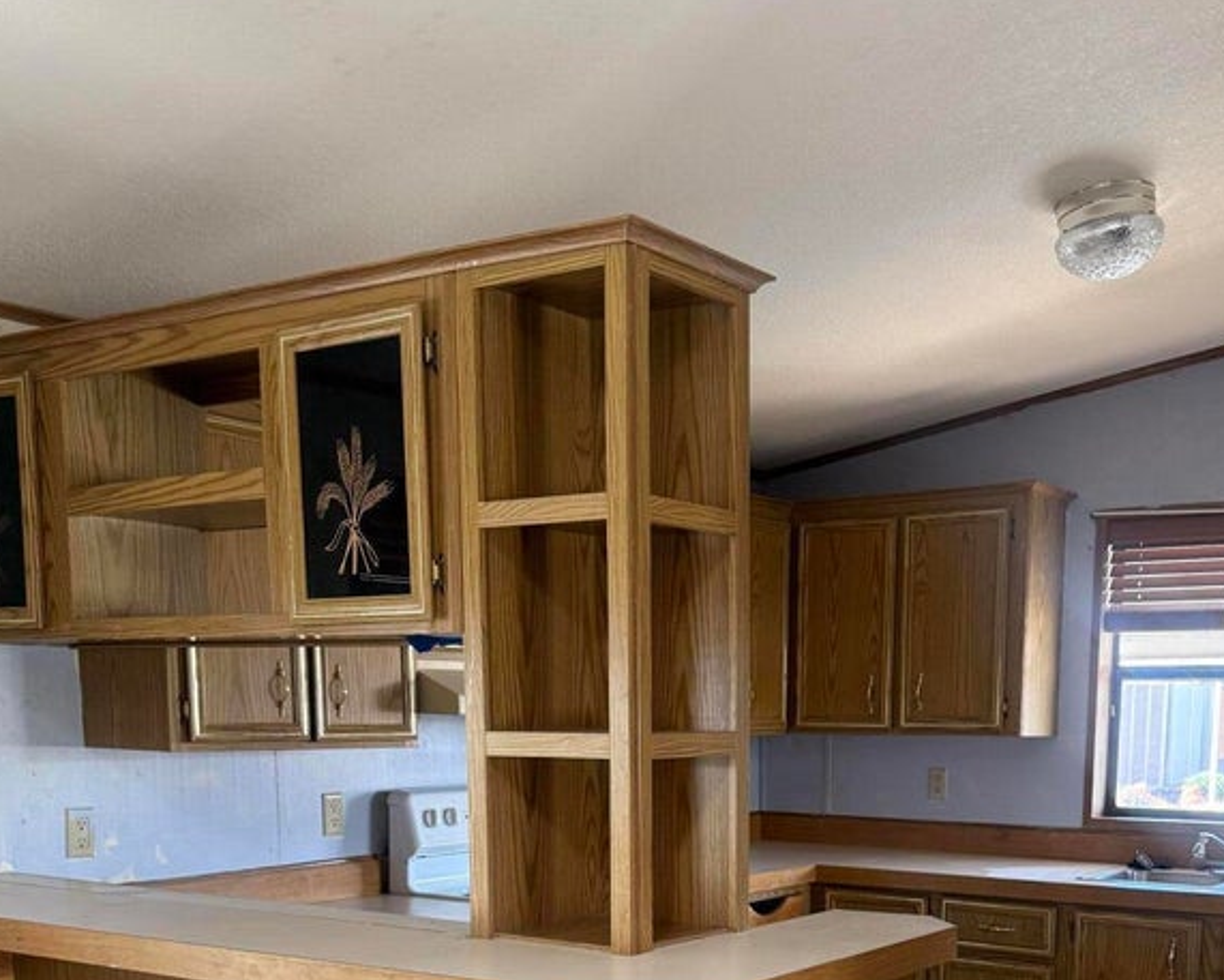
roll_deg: +0.2
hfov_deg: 43.4
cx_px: 774
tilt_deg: -7.2
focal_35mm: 42
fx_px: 1522
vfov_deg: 33.3
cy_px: 931
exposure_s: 1/72
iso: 200
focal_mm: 6.76
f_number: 1.78
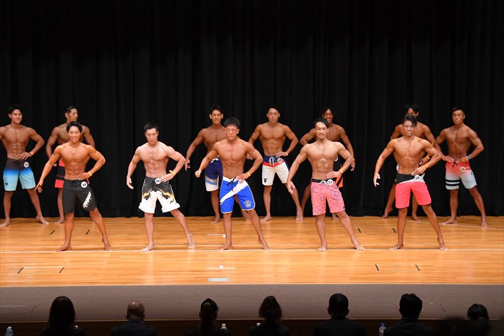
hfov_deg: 16.1
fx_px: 1777
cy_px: 168
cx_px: 252
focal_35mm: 127
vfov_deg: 10.8
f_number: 5.6
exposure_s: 1/400
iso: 4000
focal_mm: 85
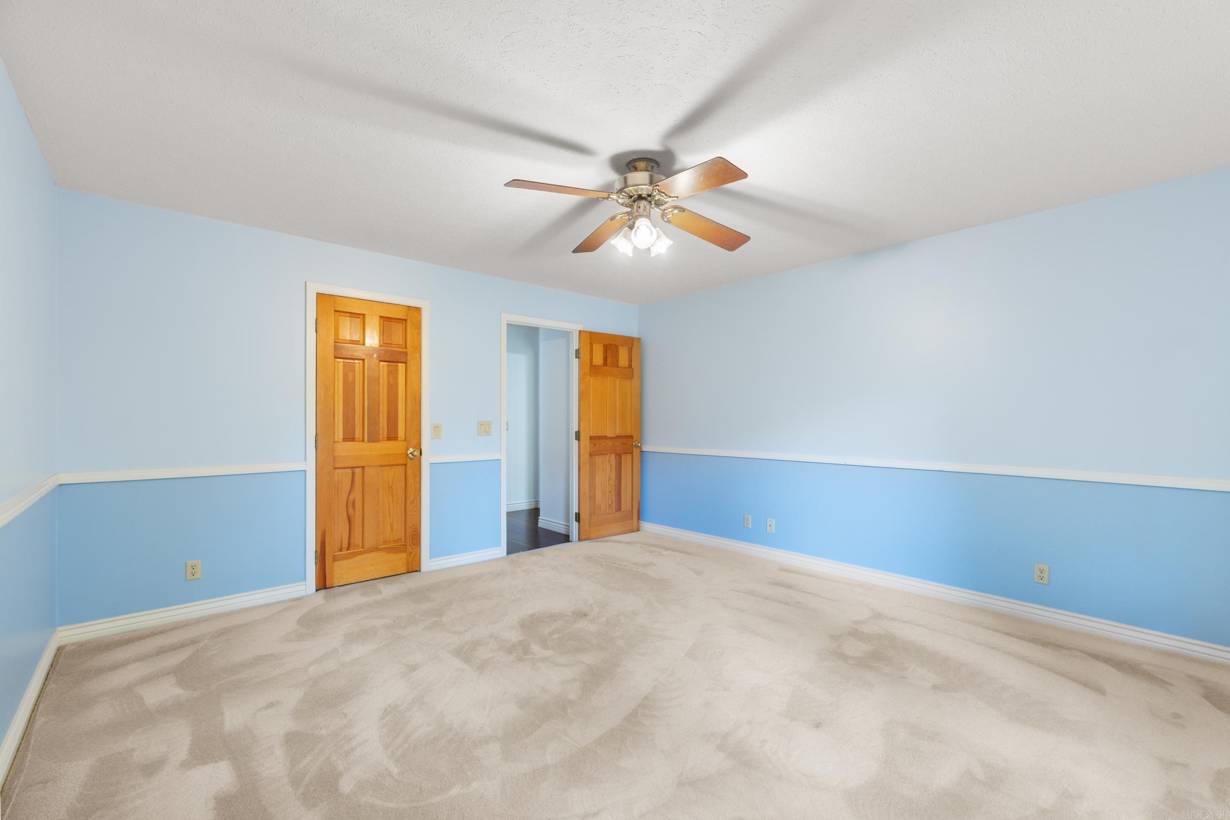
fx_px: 512
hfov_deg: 100.4
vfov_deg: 77.3
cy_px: 410
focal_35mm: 15
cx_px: 615
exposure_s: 1/50
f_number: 7.1
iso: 320
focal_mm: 10
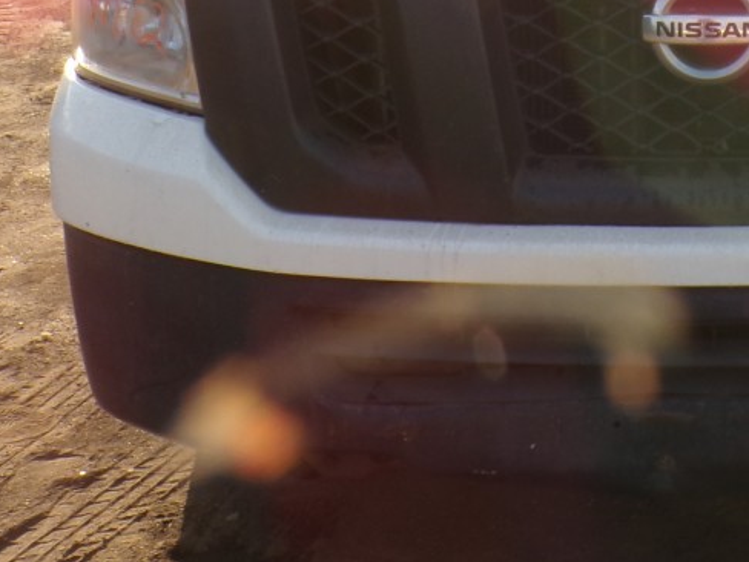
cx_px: 726
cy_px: -98
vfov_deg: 21.7
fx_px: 1363
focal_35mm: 63
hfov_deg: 29.0
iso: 100
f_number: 4.4
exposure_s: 1/280
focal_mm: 4.3
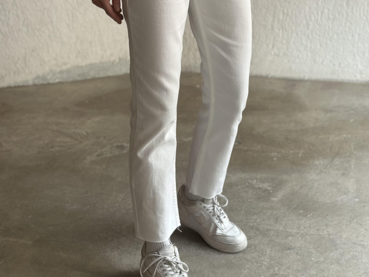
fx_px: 693
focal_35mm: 65
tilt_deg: -36.3
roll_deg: +1.0
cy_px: 78
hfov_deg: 29.8
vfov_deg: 22.4
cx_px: 187
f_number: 1.78
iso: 125
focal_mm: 6.86
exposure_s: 1/121
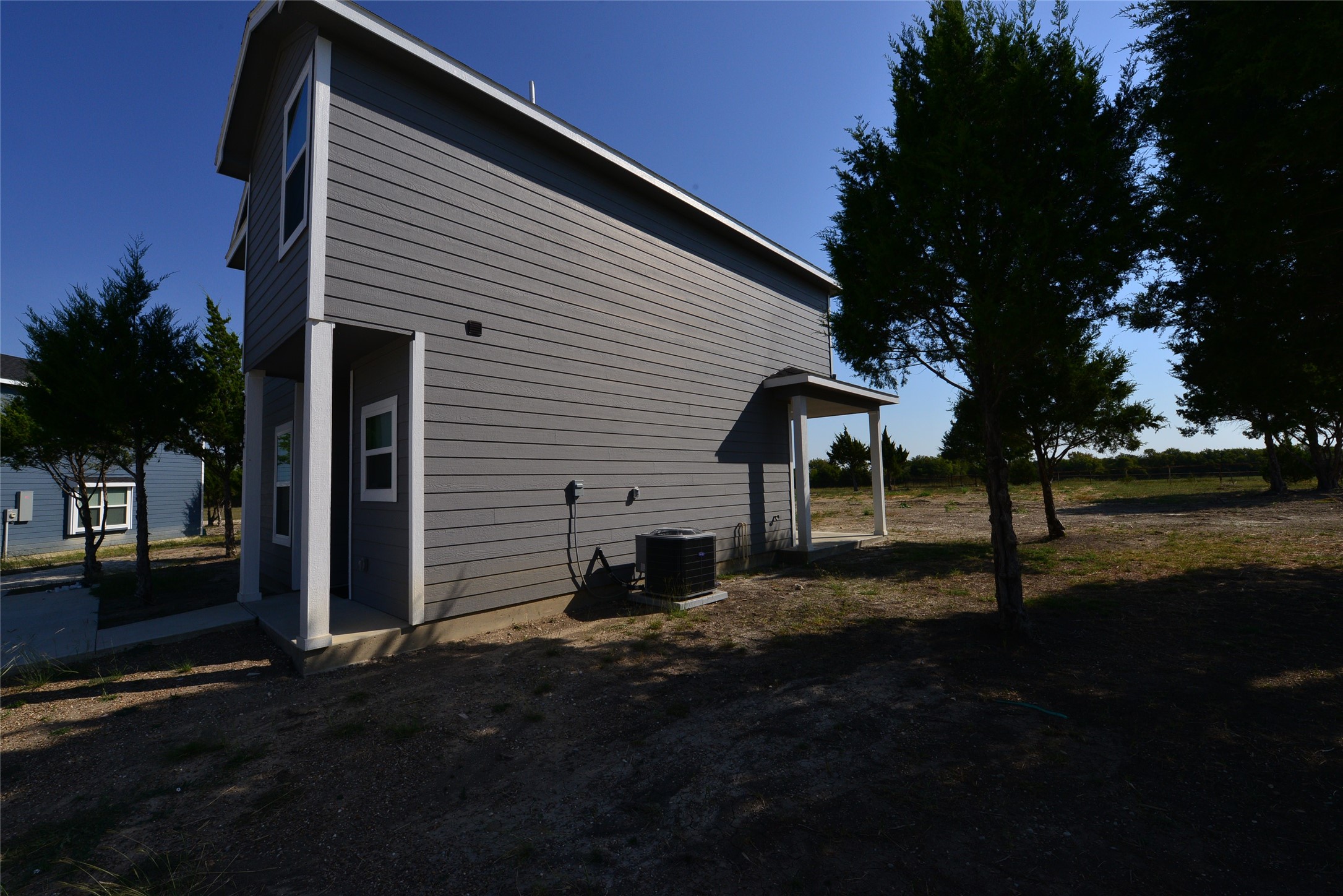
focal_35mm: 14
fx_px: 522
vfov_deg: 81.2
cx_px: 672
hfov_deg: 104.2
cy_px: 448
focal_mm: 14
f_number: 14
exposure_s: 1/800
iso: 400
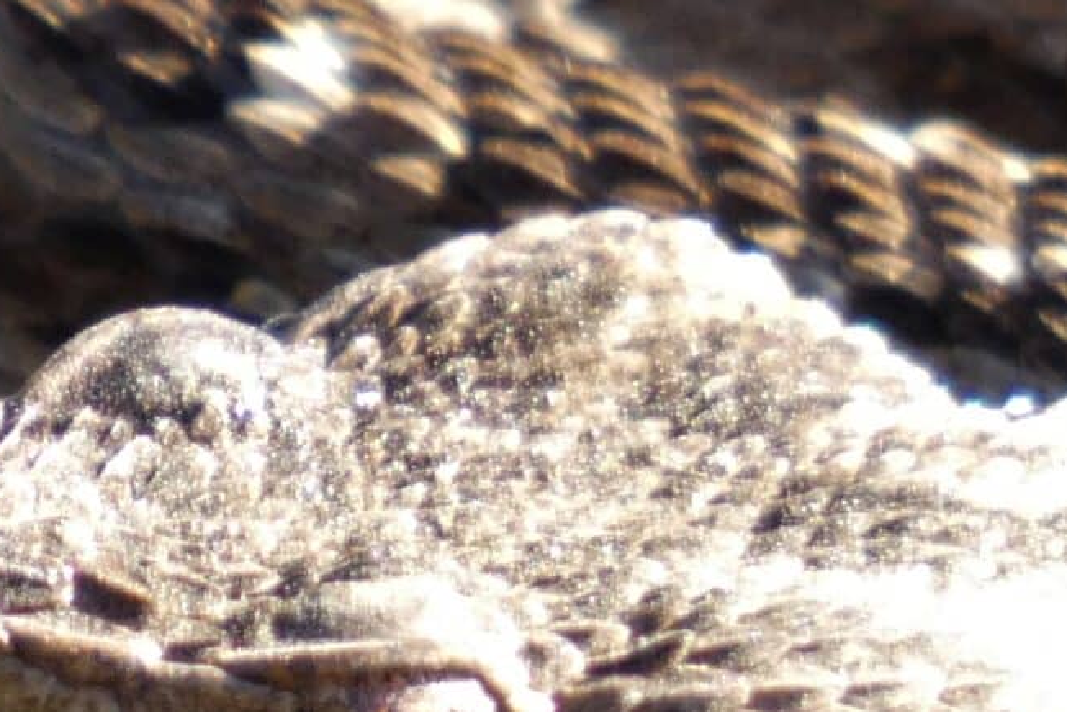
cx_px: 214
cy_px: 1152
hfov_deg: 0.4
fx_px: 145165
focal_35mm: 4897
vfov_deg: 0.3
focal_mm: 215
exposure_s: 1/125
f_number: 5.9
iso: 160
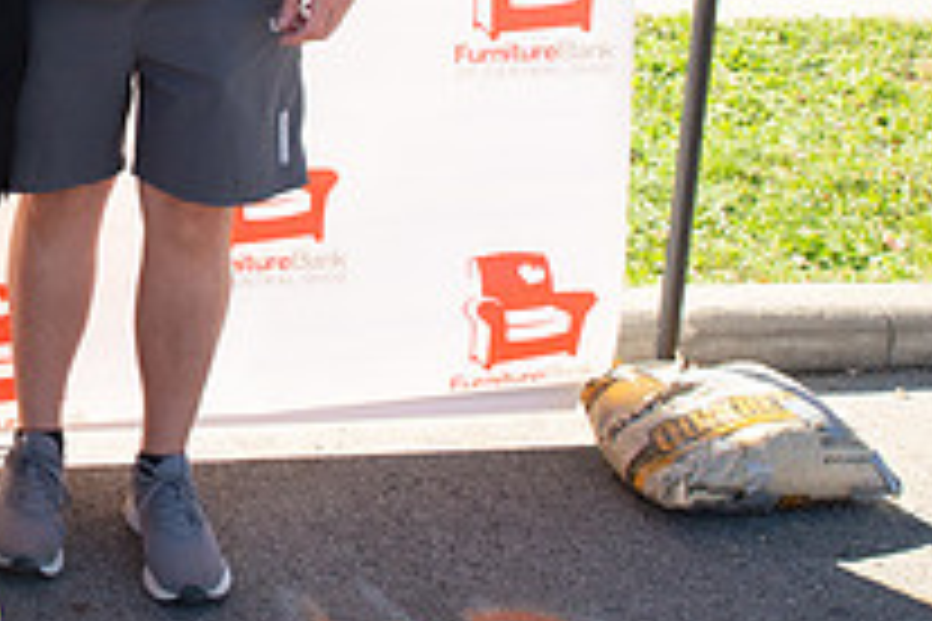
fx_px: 1967
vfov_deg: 17.3
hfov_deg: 24.6
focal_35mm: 76
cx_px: -133
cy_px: -75
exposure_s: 1/250
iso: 500
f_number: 9
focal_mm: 24
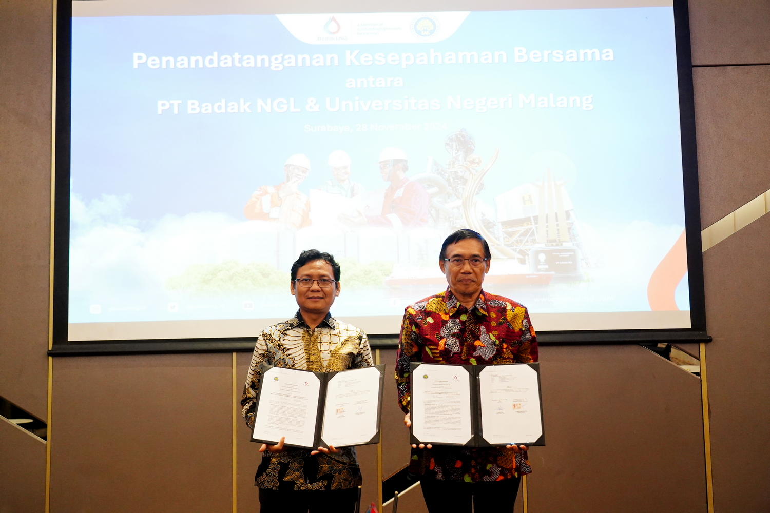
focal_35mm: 39
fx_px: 834
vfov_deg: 34.2
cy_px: 256
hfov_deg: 49.6
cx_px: 385
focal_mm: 39
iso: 5000
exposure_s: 1/125
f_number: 4
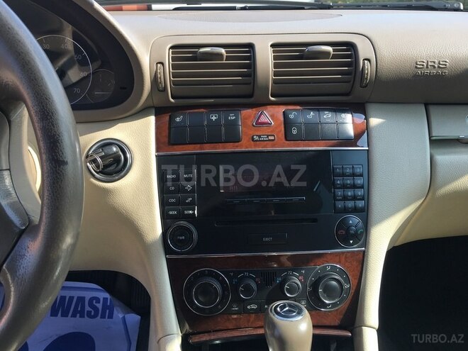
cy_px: 176
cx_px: 234
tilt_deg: -22.7
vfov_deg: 48.2
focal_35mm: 29
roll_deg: -0.9
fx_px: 392
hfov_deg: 61.7
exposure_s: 1/356
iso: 25
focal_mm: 4.15
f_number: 2.2
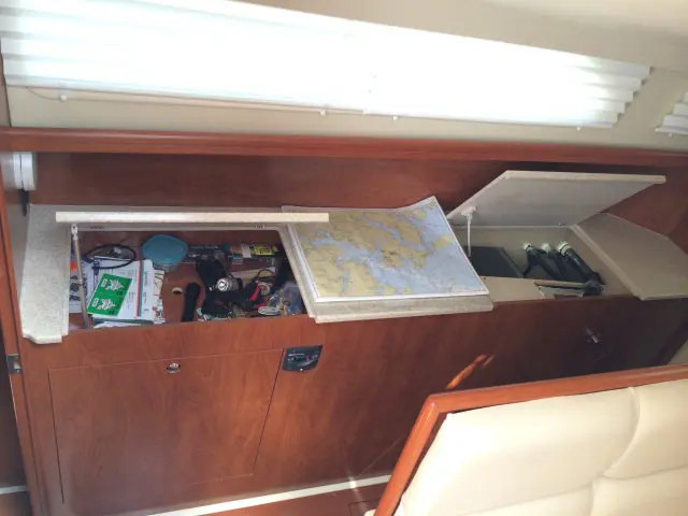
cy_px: 258
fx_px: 596
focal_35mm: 30
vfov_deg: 46.8
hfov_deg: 60.0
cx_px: 344
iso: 50
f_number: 2.2
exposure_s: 1/60
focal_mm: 4.12
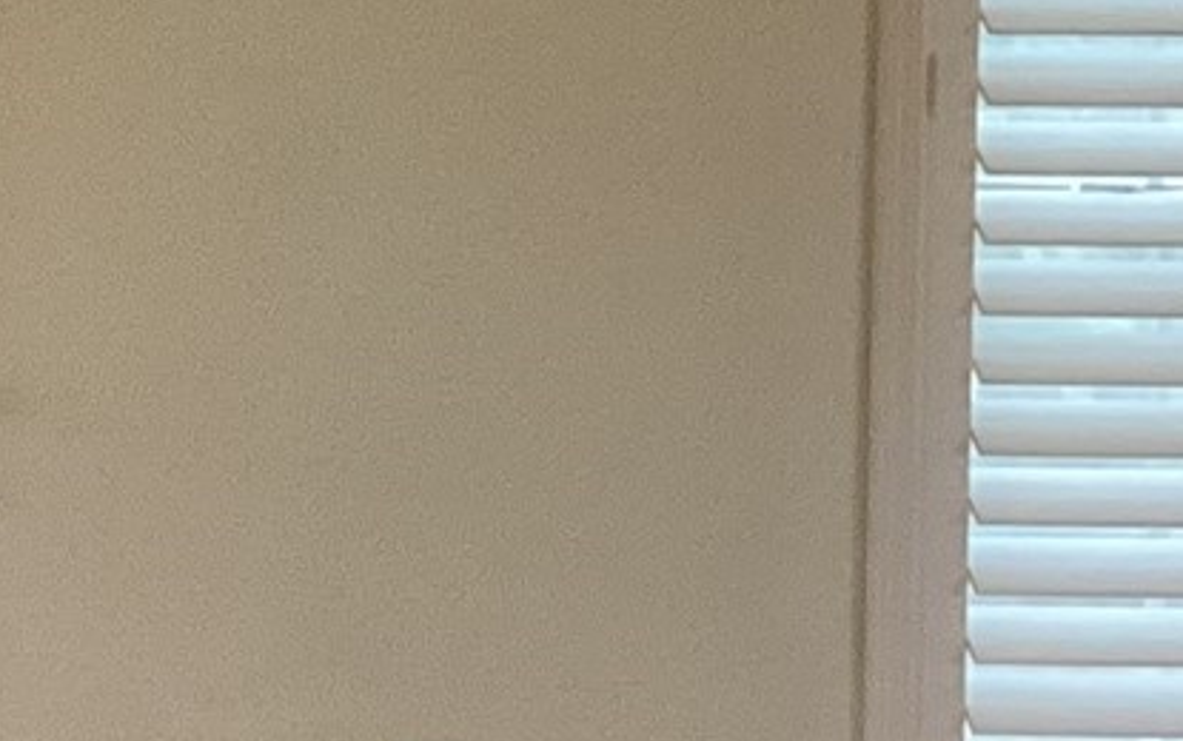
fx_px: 5227
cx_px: -992
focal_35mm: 162
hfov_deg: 11.8
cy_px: 128
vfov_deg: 8.1
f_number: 2.4
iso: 200
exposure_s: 1/50
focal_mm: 3.3
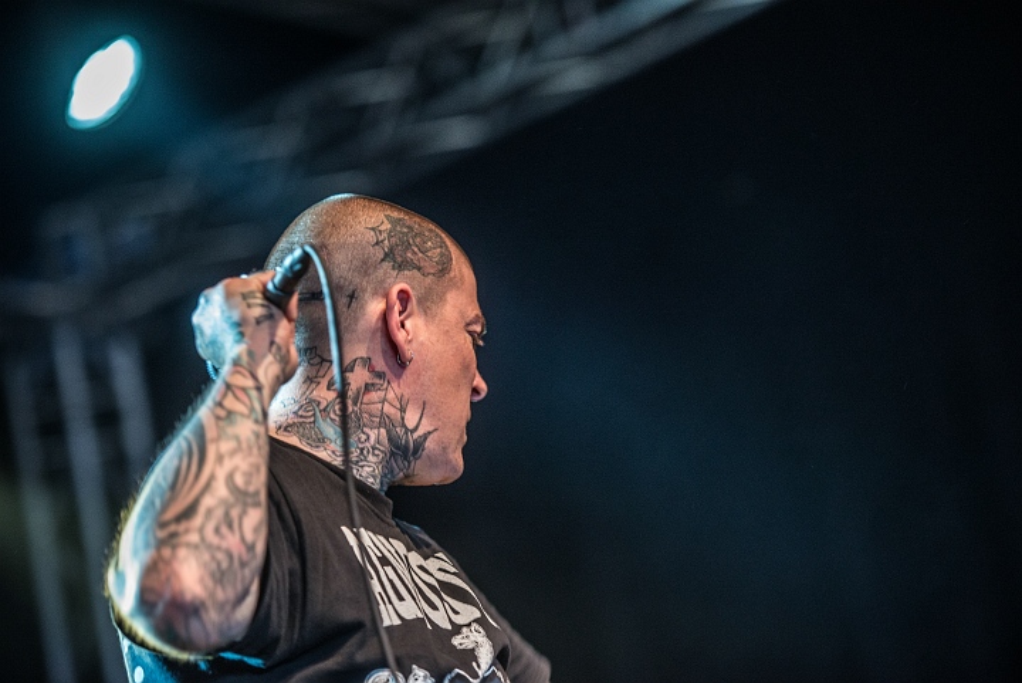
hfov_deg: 15.2
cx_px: 511
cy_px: 342
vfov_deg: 10.2
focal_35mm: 135
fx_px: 3835
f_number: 2.8
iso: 1600
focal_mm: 135
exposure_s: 1/100
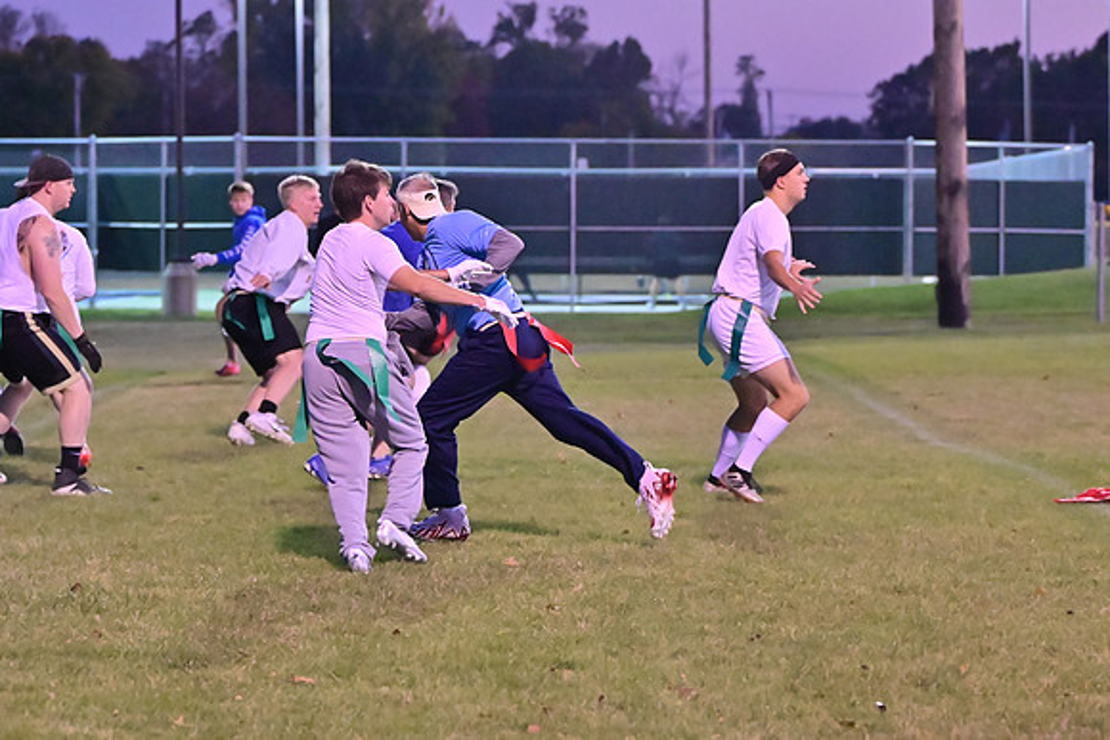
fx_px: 4842
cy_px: 370
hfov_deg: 13.1
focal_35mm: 157
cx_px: 555
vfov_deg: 8.7
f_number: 4
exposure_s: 1/500
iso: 6400
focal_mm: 105
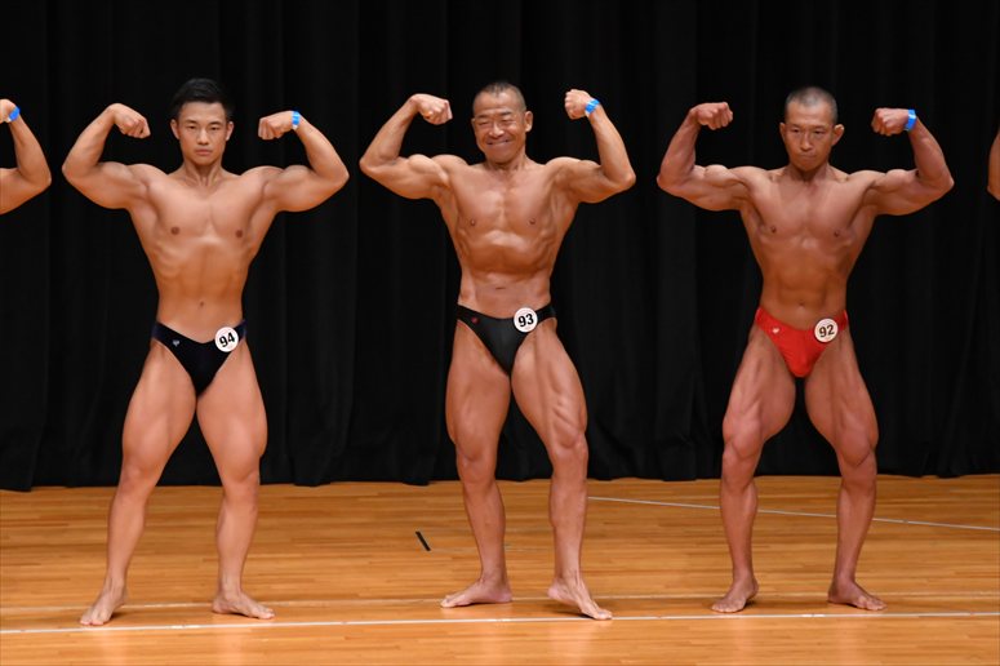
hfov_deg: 7.6
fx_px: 7496
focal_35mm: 270
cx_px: 500
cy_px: 333
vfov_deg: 5.1
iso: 3200
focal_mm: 180
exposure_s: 1/400
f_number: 5.6
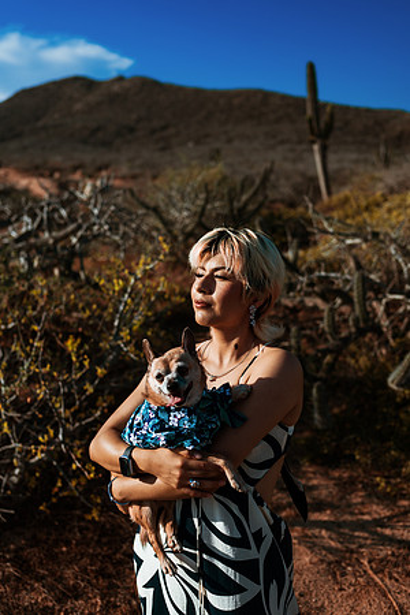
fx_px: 598
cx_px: 205
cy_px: 308
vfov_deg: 54.4
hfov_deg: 37.9
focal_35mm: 35
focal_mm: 35
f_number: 2.5
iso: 100
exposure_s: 1/2500
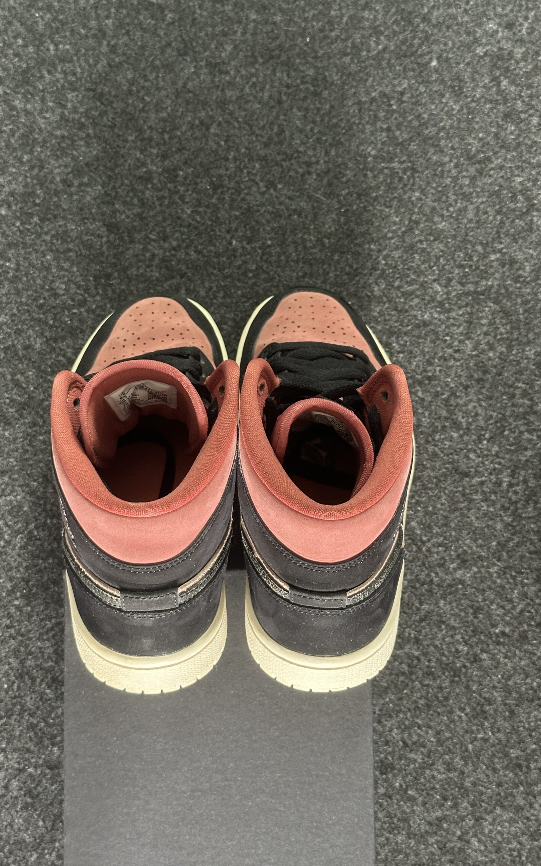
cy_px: 433
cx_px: 223
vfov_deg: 39.6
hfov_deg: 25.3
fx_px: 1203
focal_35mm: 51
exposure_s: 1/33
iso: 320
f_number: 1.78
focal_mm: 6.86
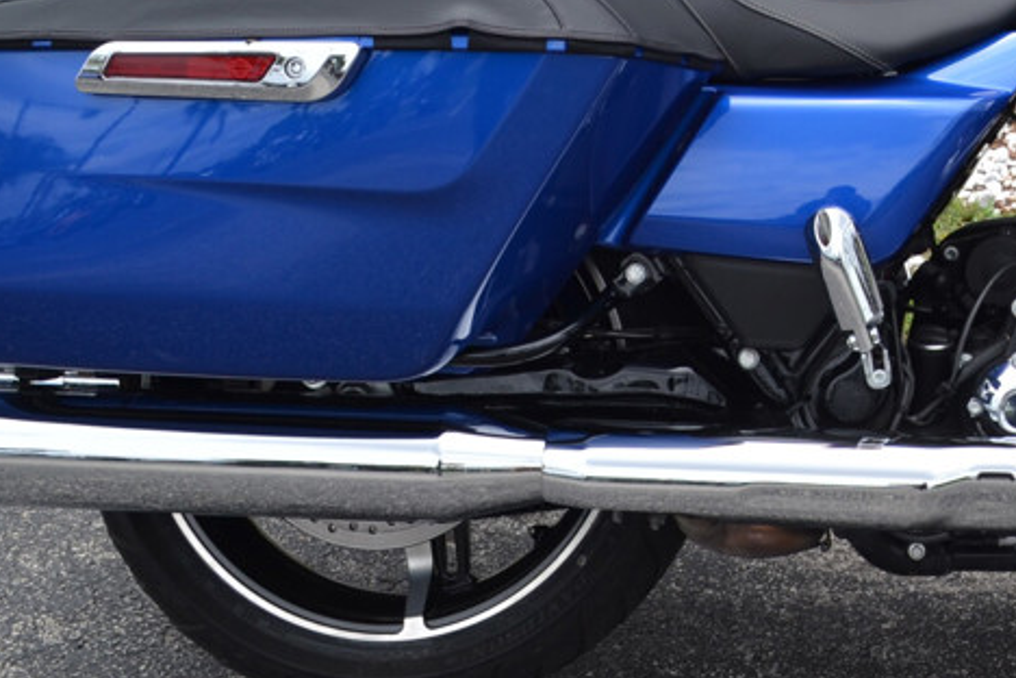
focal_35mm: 77
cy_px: 26
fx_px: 2173
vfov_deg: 17.4
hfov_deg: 24.8
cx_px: 1064
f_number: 7.1
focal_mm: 20
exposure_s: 1/200
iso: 100
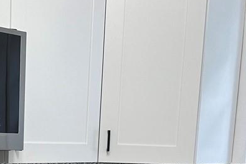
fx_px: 691
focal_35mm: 101
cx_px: 67
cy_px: 255
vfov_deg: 12.8
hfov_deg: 20.1
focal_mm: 6.86
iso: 100
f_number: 1.78
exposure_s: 1/120
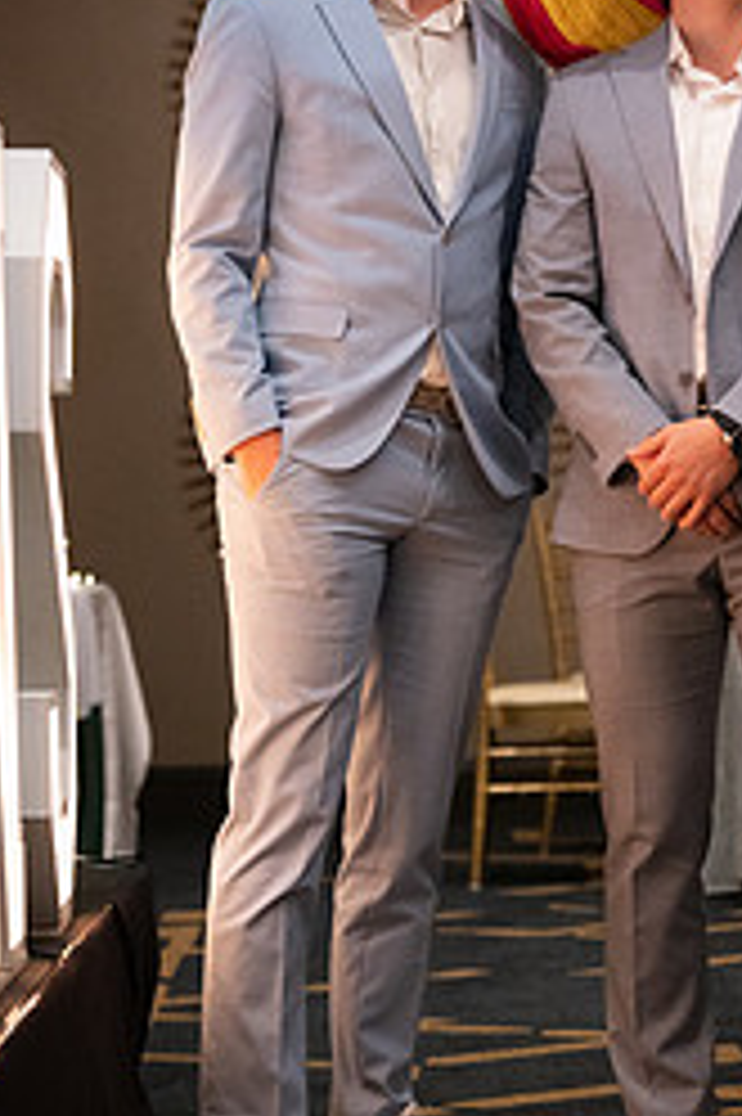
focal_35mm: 127
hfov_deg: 10.8
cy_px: 405
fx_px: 3932
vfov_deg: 16.1
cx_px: 504
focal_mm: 70
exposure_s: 1/320
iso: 8000
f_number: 2.8
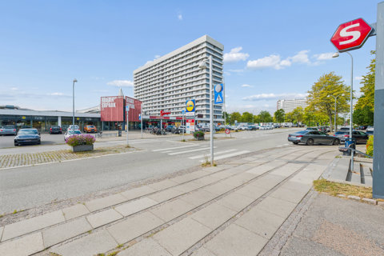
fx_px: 171
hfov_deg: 96.7
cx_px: 192
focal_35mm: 16
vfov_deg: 73.7
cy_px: 128
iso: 200
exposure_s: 1/200
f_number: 10
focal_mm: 16
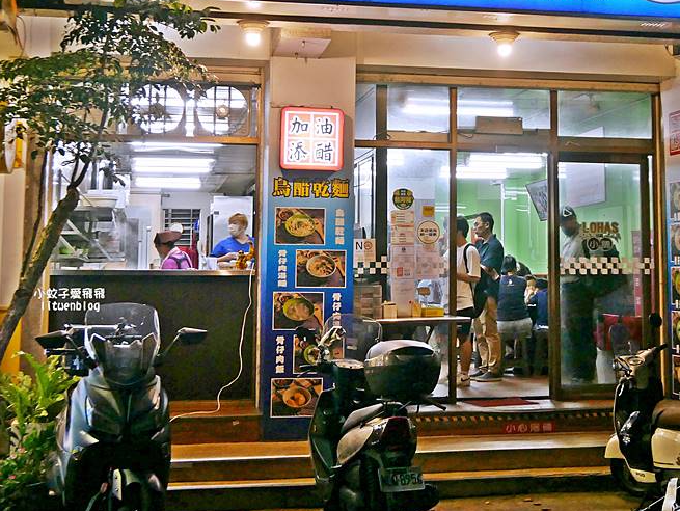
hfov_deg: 33.1
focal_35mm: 58
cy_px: 142
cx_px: 418
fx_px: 1140
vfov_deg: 25.0
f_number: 4.4
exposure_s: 1/60
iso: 500
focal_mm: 19
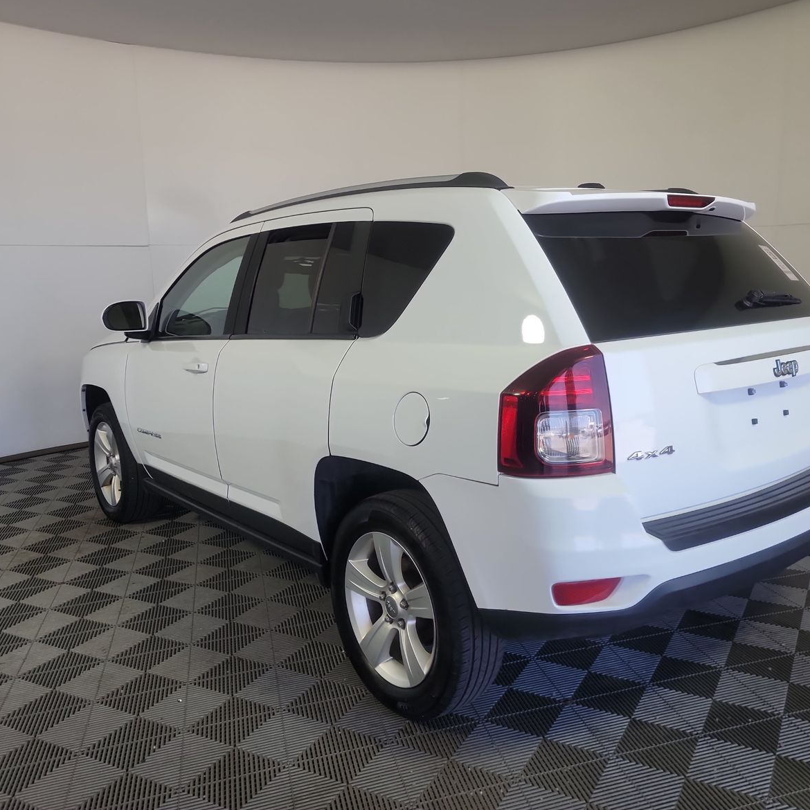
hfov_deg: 55.3
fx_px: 768
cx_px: 474
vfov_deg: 55.6
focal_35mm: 29
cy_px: 402
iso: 57
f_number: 1.8
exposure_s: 1/119
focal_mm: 6.7
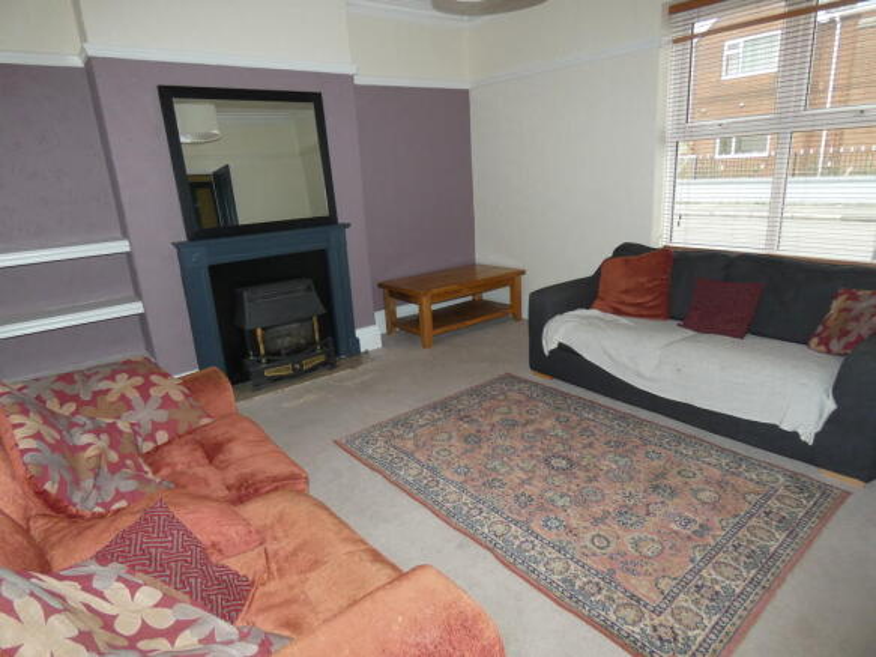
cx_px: 438
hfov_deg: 81.8
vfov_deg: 66.0
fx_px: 506
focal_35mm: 20
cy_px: 328
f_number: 2.8
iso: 160
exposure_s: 1/60
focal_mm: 3.6
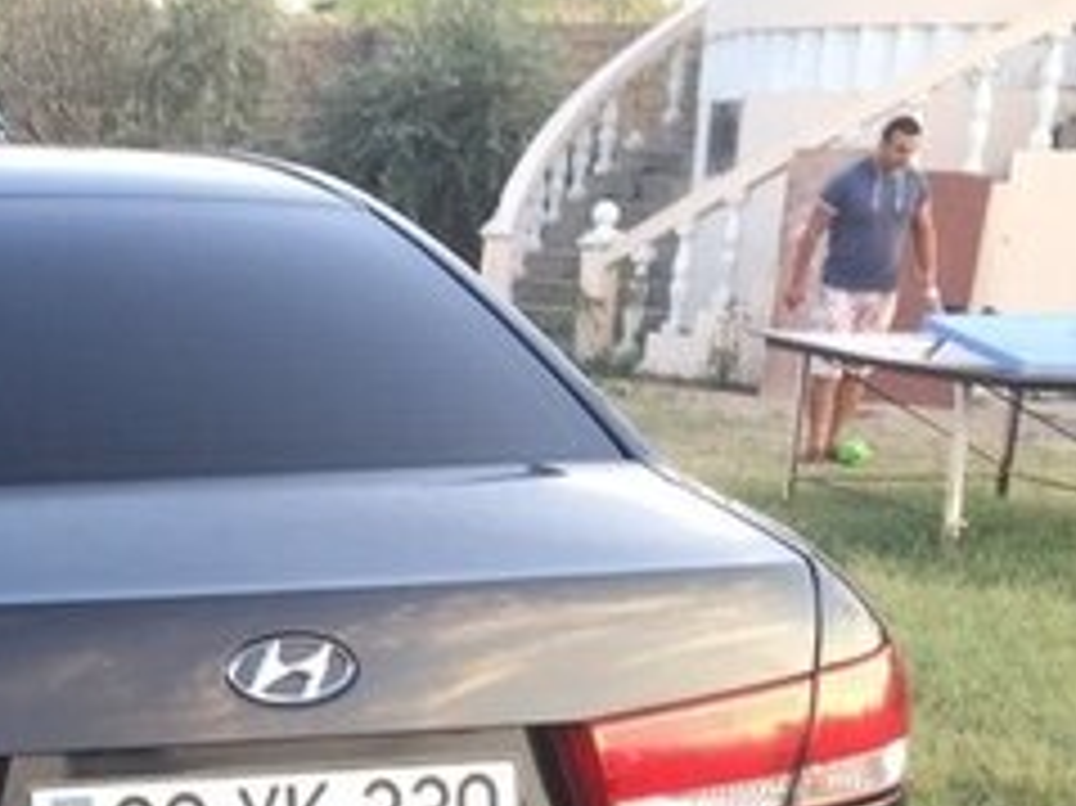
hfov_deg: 22.8
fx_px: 2485
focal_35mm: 80
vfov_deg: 17.3
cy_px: 1056
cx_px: -140
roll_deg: -1.3
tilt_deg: -18.9
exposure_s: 1/50
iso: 40
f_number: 2.2
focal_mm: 4.15
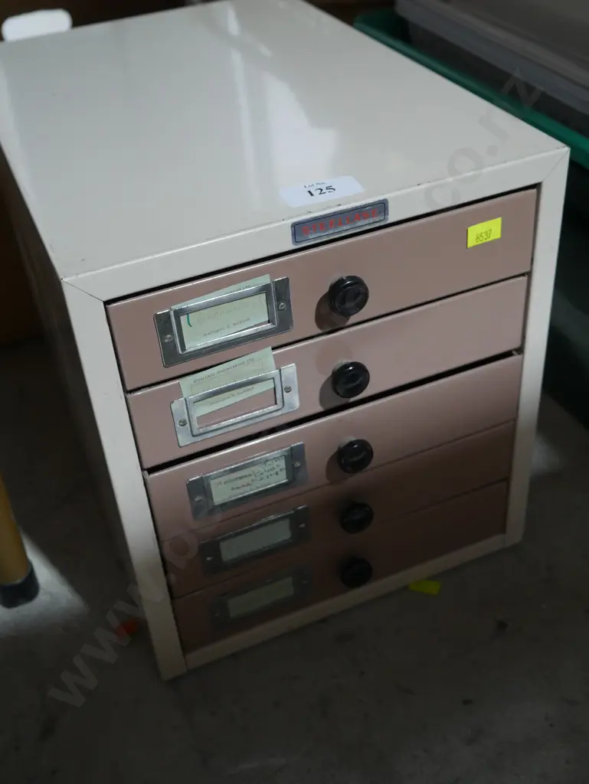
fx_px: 907
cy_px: 392
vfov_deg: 46.8
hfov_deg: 36.0
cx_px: 294
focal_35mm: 40
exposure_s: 1/60
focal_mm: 20
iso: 1000
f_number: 4.4
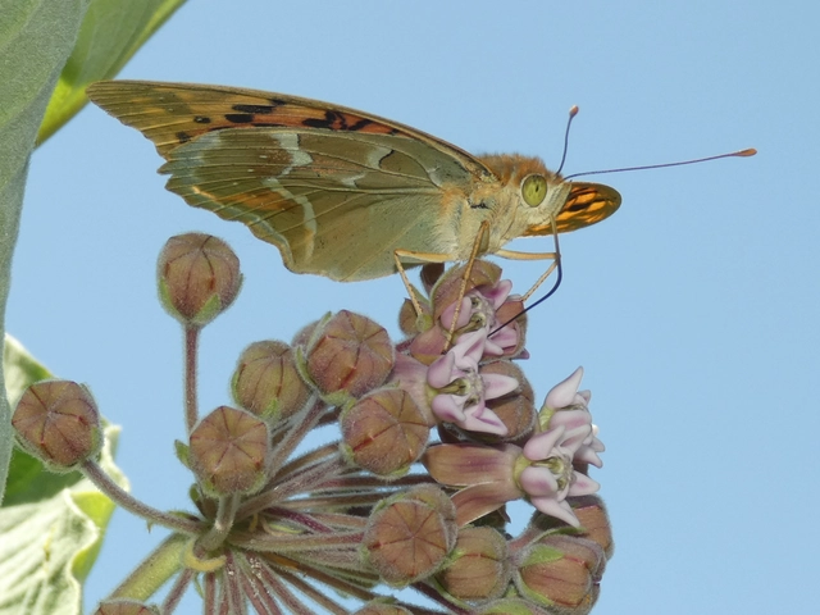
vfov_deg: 14.5
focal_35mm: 102
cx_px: 410
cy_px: 308
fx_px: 2416
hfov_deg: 19.3
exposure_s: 1/160
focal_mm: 18.3
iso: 80
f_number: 4.9
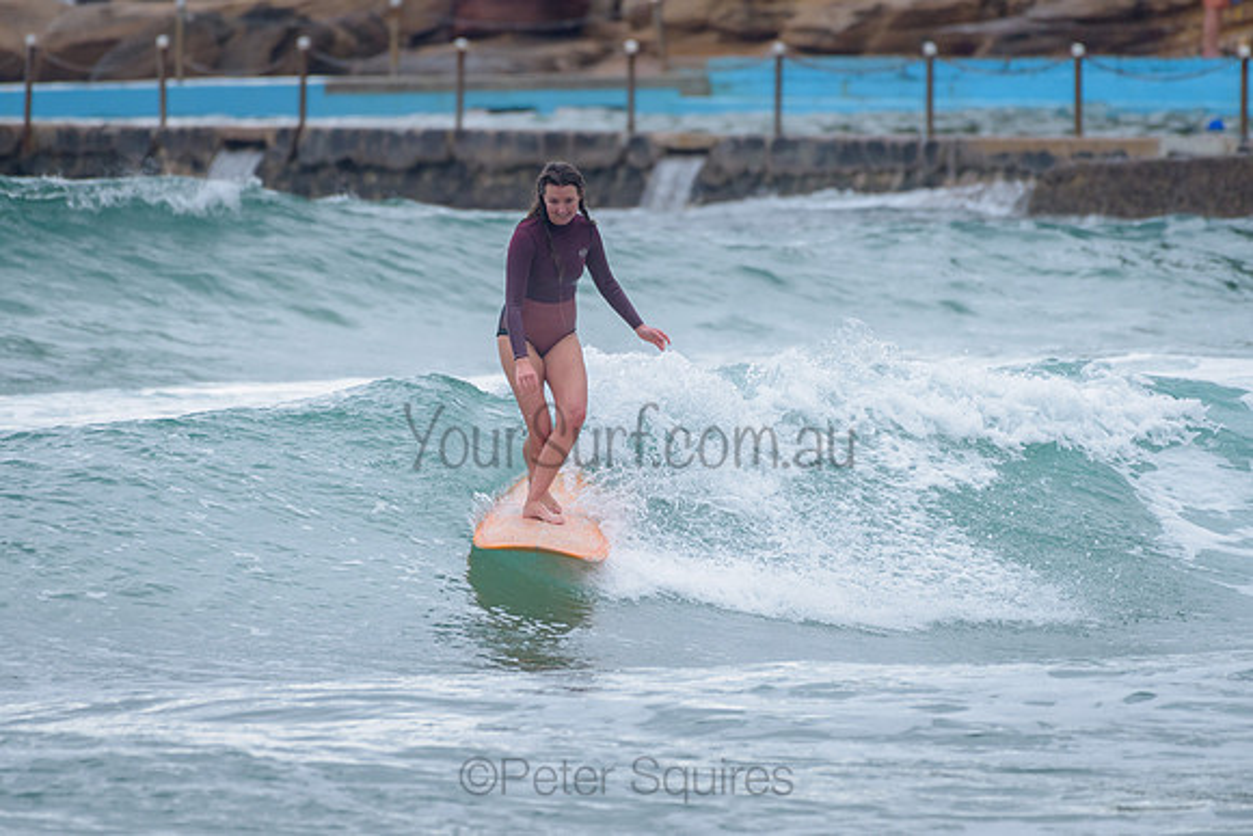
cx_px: 572
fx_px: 21348
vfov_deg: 2.2
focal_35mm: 613
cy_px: 418
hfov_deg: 3.4
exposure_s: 1/1250
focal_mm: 500
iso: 560
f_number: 5.6
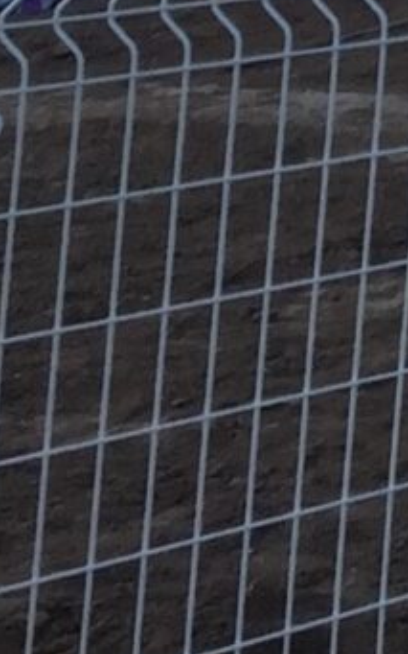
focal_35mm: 231
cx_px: 1952
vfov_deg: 8.1
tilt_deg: +9.3
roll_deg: -0.4
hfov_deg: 4.8
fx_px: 4111
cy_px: -1105
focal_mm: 4.15
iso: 32
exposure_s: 1/590
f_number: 2.2
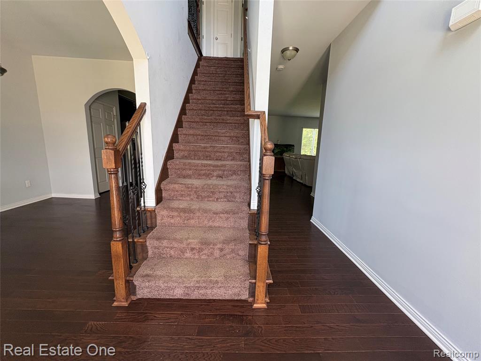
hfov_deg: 102.1
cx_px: 240
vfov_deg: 85.7
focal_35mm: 14
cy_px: 180
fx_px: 195
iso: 250
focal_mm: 2.22
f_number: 2.2
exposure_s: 1/71
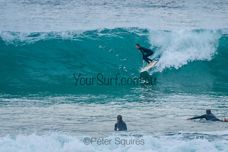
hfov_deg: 3.7
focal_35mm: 550
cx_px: 114
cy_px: 66
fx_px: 3486
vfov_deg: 2.5
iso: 500
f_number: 8
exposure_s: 1/2000
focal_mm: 400
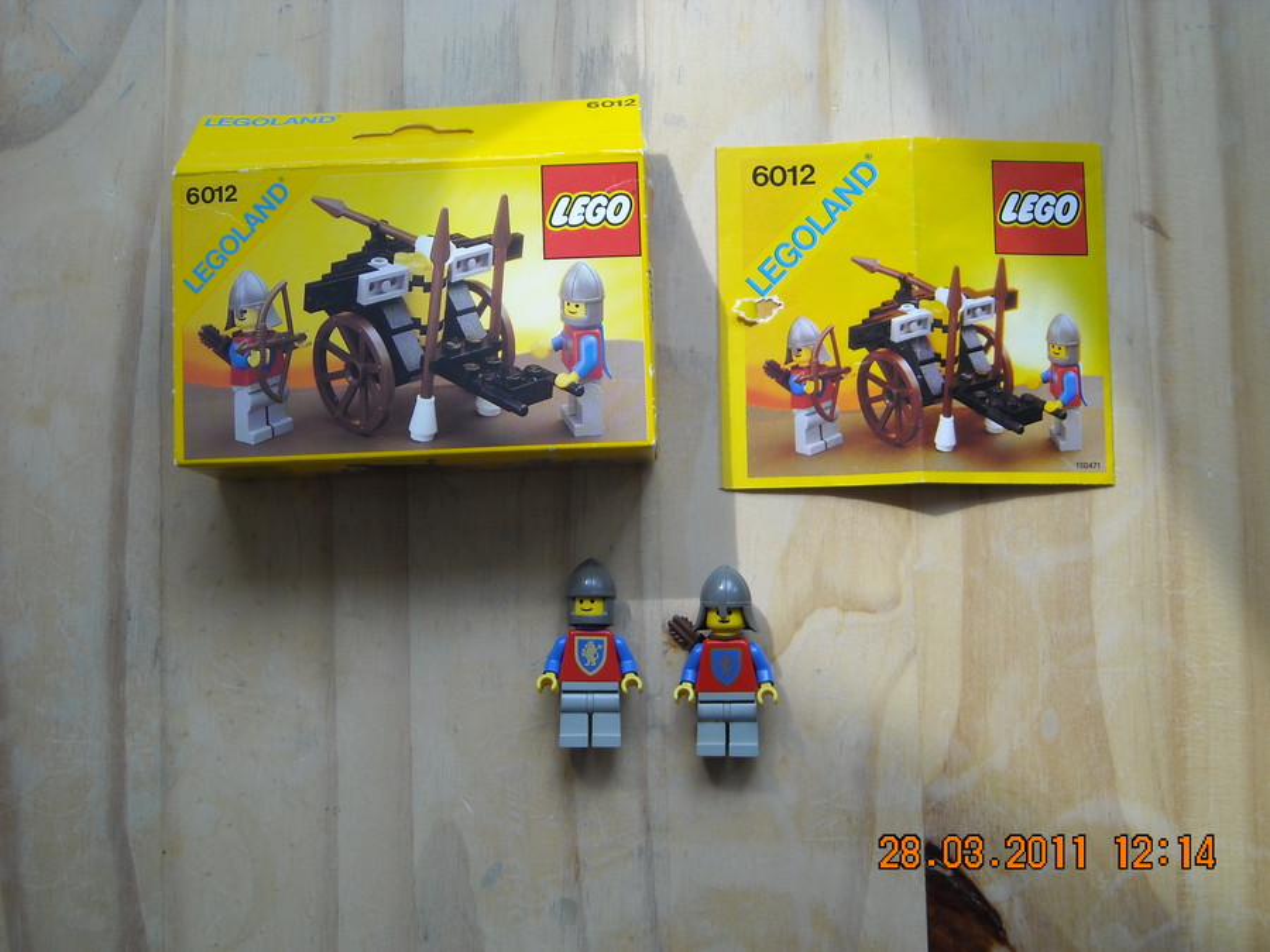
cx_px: 635
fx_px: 1798
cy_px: 476
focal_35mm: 49
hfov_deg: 38.9
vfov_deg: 29.7
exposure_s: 1/80
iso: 64
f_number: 3.2
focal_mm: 7.92
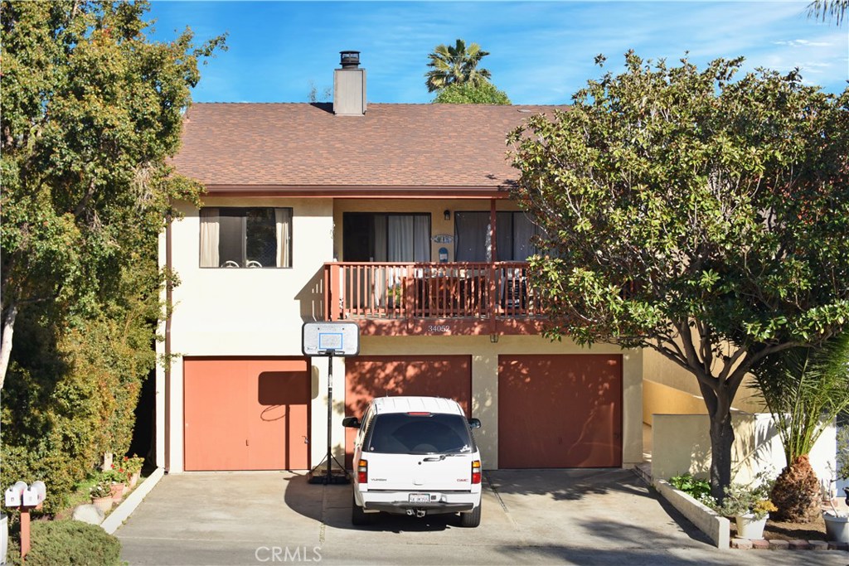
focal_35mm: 50
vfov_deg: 27.0
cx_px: 424
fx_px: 1179
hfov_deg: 39.6
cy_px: 283
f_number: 5
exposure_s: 1/1250
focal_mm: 50
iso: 320
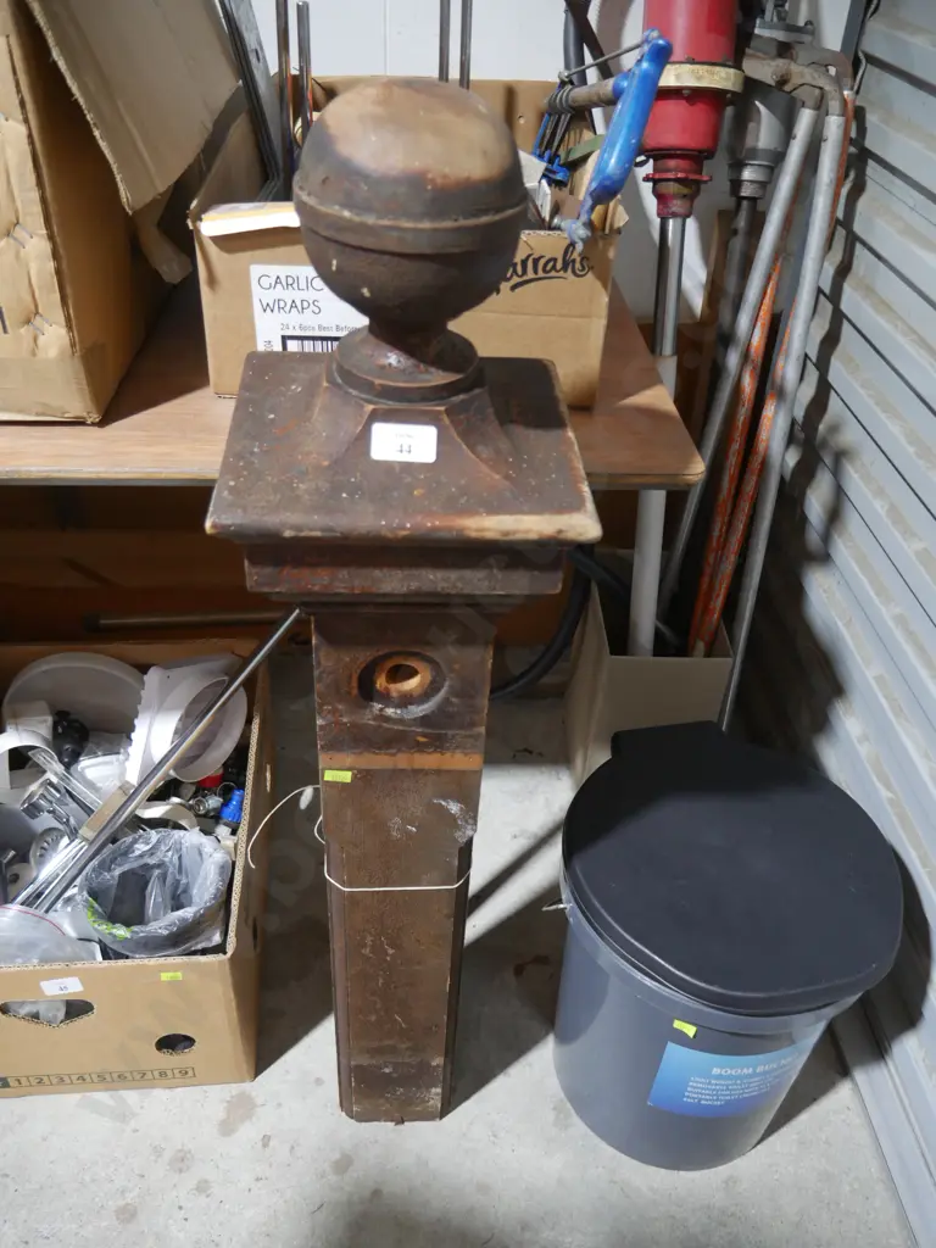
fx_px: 1009
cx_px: 468
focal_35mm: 28
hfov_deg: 49.7
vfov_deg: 63.4
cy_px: 624
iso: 1000
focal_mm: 14
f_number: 3.5
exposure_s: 1/60
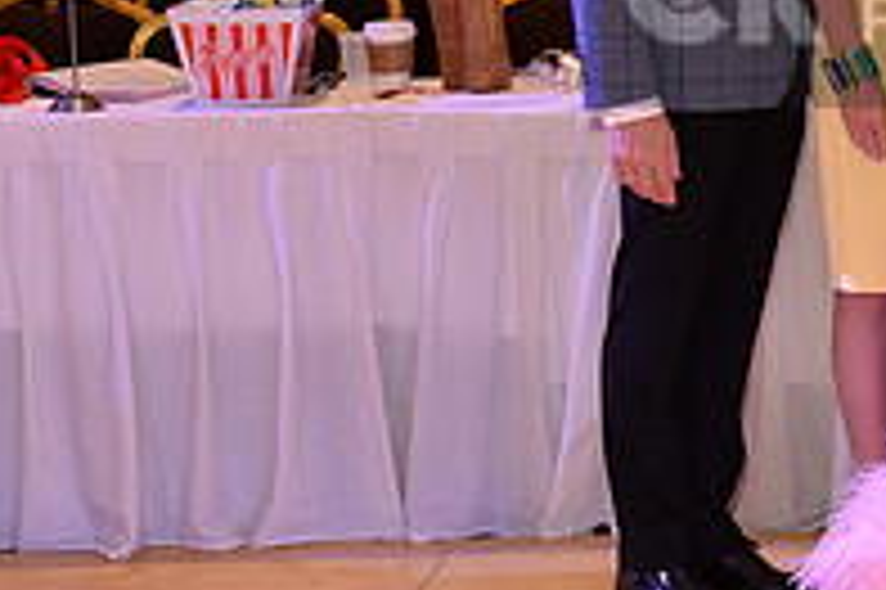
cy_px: -11
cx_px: 1075
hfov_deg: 13.6
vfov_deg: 9.3
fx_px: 3615
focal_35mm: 147
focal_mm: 50
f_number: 5.6
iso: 2000
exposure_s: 1/250
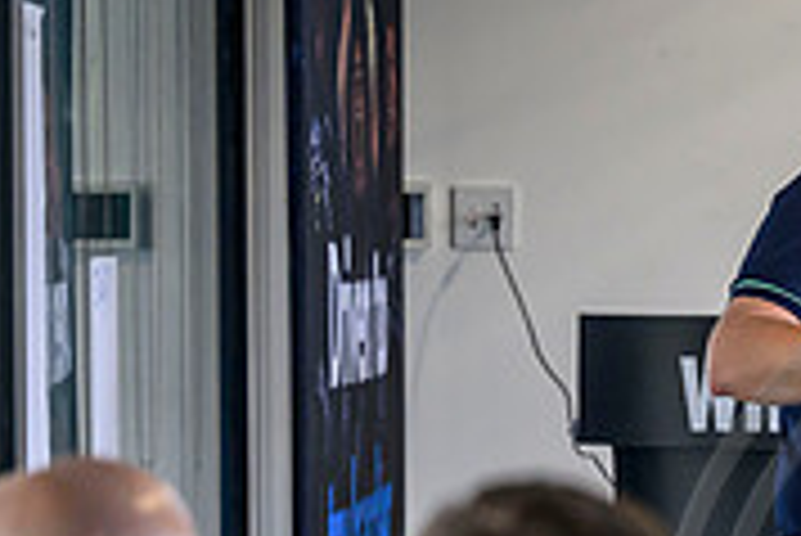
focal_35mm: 299
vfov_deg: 4.6
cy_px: 678
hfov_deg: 6.8
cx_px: 1120
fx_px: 6658
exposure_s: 1/500
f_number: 2.8
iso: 2500
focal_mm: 92
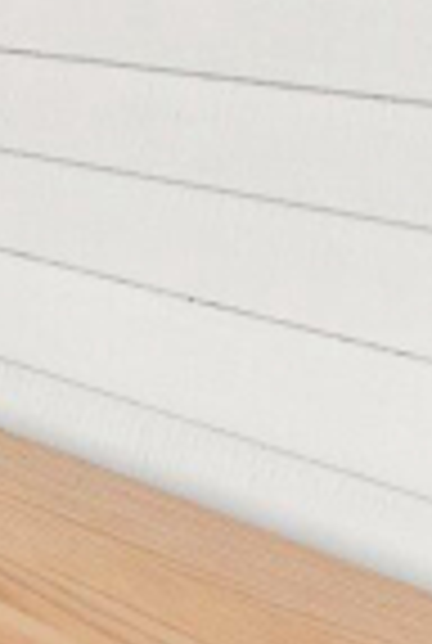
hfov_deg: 7.2
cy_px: -160
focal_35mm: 100
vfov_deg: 19.1
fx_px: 1791
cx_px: -1494
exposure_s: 1/3
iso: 500
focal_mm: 14
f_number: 9
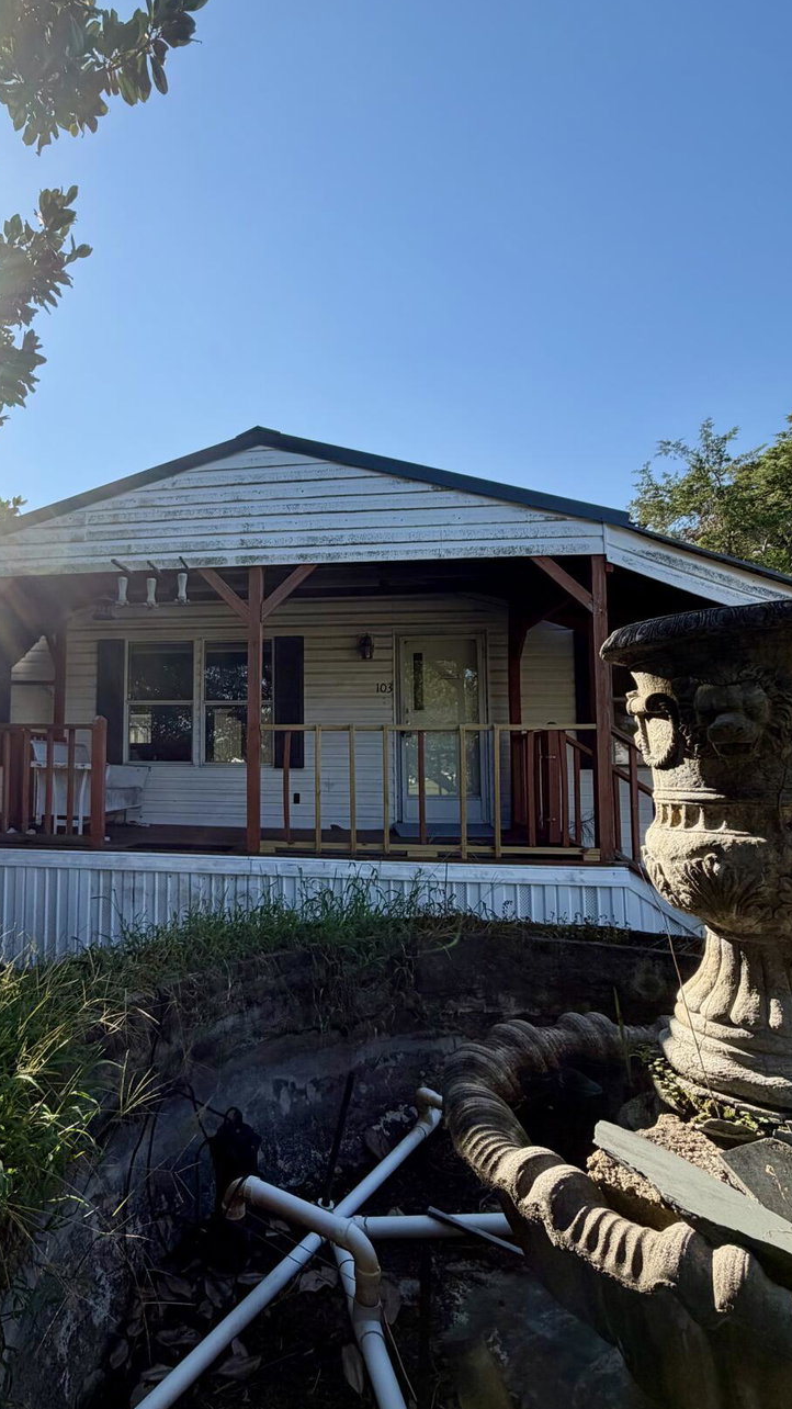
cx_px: 207
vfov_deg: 89.6
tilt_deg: +4.8
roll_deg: -0.5
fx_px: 710
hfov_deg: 55.8
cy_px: 714
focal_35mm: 19
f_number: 2.2
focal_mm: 2.22
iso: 40
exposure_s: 1/726
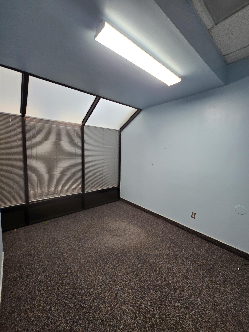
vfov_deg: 106.2
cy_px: 166
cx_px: 124
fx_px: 125
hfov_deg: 89.9
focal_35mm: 13
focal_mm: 2.2
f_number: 2.2
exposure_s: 1/60
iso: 125
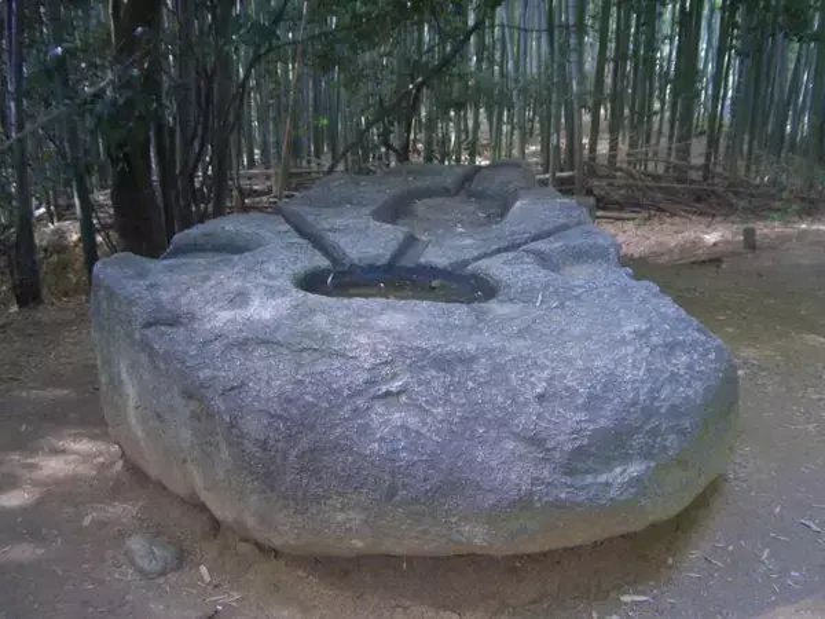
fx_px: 929
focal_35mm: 39
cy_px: 310
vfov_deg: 36.8
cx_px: 412
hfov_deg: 47.9
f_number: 2.8
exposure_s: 1/60
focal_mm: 8
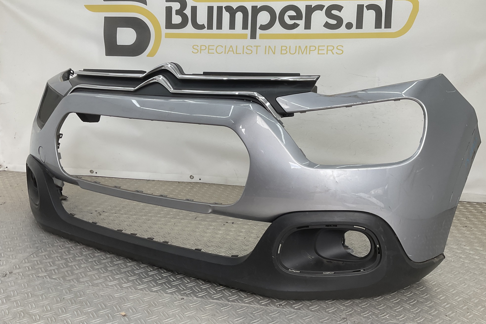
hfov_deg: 60.3
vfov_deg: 42.3
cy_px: 151
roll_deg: -3.7
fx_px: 419
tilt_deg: -10.9
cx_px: 237
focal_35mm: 31
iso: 16
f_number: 1.8
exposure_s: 1/123
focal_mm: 3
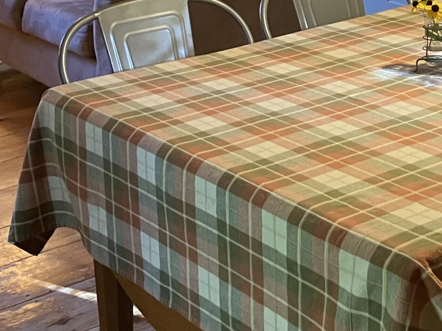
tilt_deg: -12.4
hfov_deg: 22.0
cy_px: 31
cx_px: 273
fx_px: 1136
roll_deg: +2.2
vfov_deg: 16.4
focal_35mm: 89
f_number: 1.8
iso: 320
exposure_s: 1/40
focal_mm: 3.99
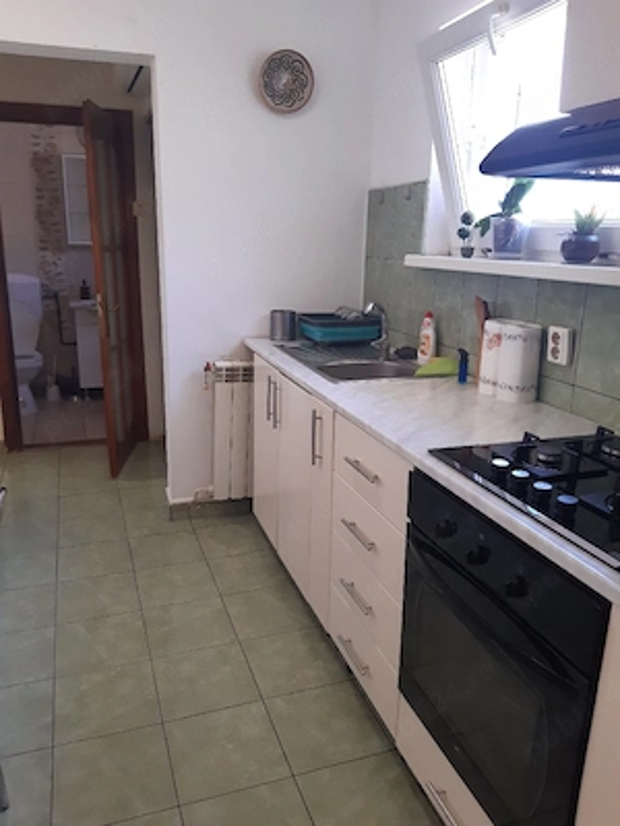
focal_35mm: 26
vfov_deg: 67.3
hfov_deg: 53.1
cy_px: 413
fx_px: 621
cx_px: 310
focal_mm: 3.92
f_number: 1.7
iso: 125
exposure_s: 1/50
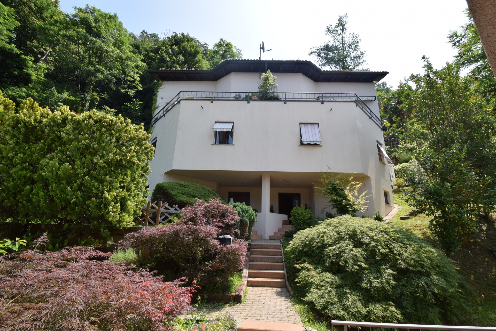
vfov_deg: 77.4
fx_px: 207
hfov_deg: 100.4
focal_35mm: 15
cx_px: 248
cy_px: 166
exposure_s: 1/320
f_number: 10
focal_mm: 10
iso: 400
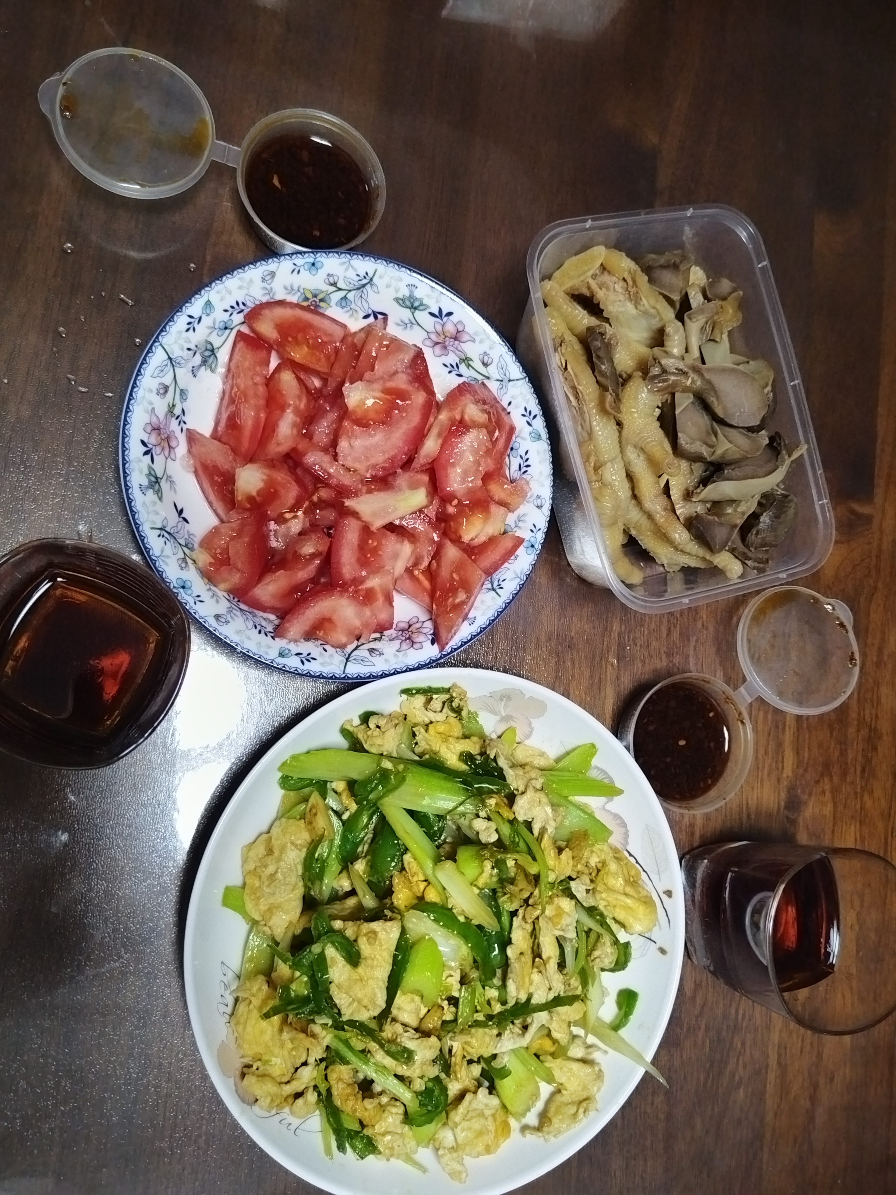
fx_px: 794
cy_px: 598
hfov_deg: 58.9
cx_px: 448
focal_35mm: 23
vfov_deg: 73.9
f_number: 1.9
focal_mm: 5.52
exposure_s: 1/100
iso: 2496
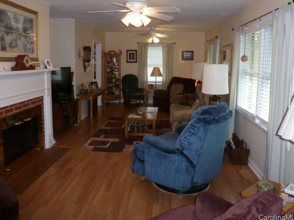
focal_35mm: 29
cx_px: 145
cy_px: 90
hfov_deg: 61.7
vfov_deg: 48.0
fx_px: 246
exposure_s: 1/60
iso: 320
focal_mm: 4.3
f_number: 3.3
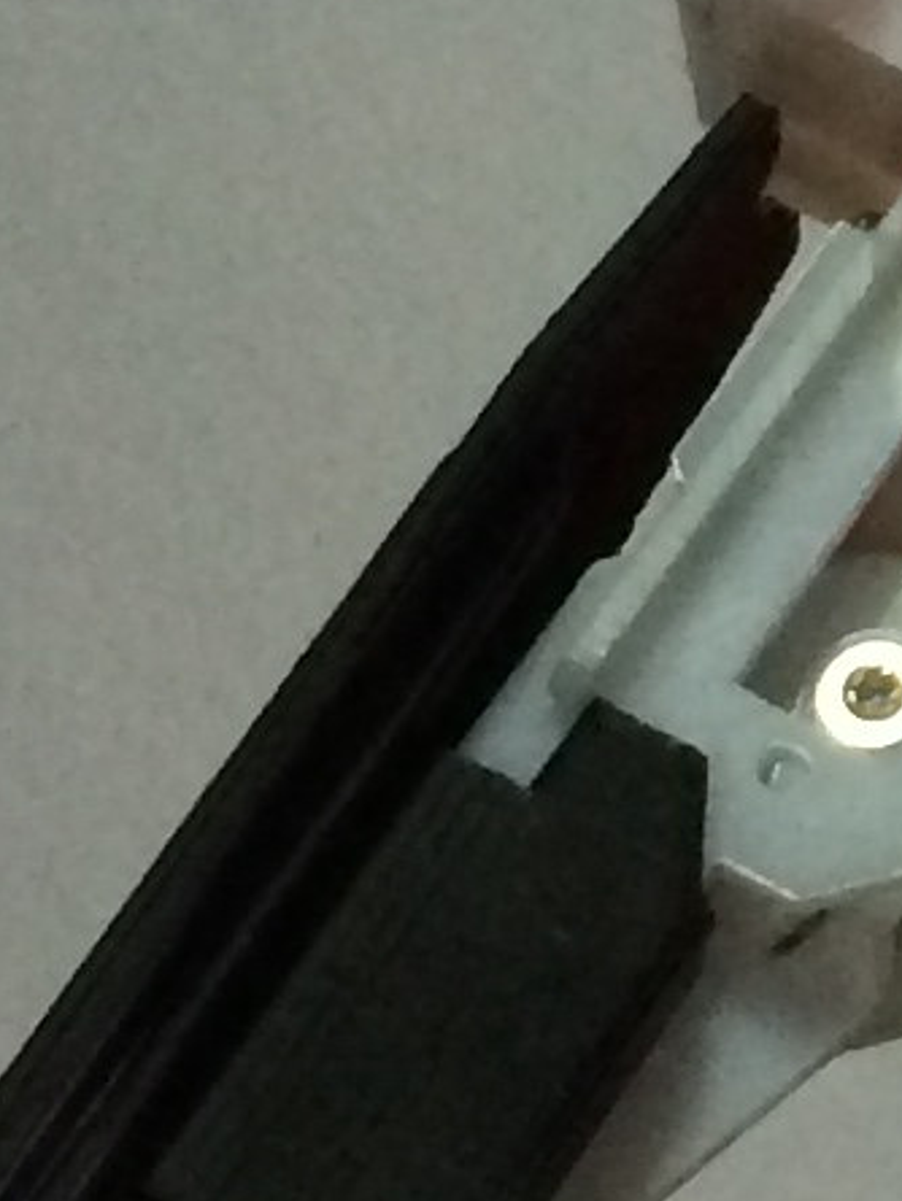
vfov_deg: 8.9
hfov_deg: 6.3
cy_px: -235
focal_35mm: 220
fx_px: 7640
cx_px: 2452
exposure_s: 1/33
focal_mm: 4.12
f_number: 2.2
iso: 320
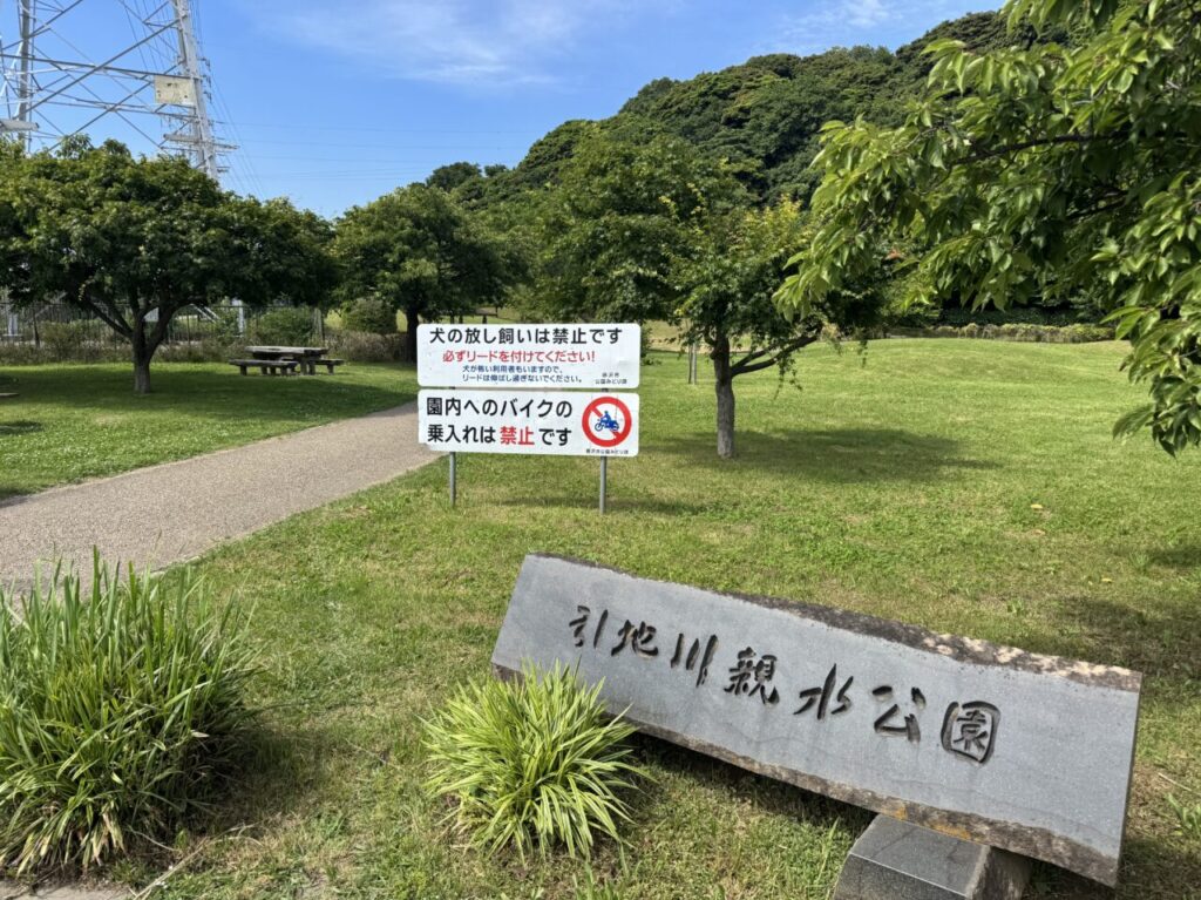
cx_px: 600
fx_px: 832
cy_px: 450
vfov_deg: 56.8
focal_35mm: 24
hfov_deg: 71.6
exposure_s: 1/3096
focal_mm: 6.76
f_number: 1.78
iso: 80
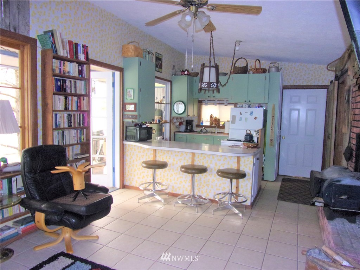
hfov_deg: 71.6
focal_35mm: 24
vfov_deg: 56.8
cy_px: 135
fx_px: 250
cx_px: 180
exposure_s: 1/34
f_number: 3.3
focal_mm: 4.3
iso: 200
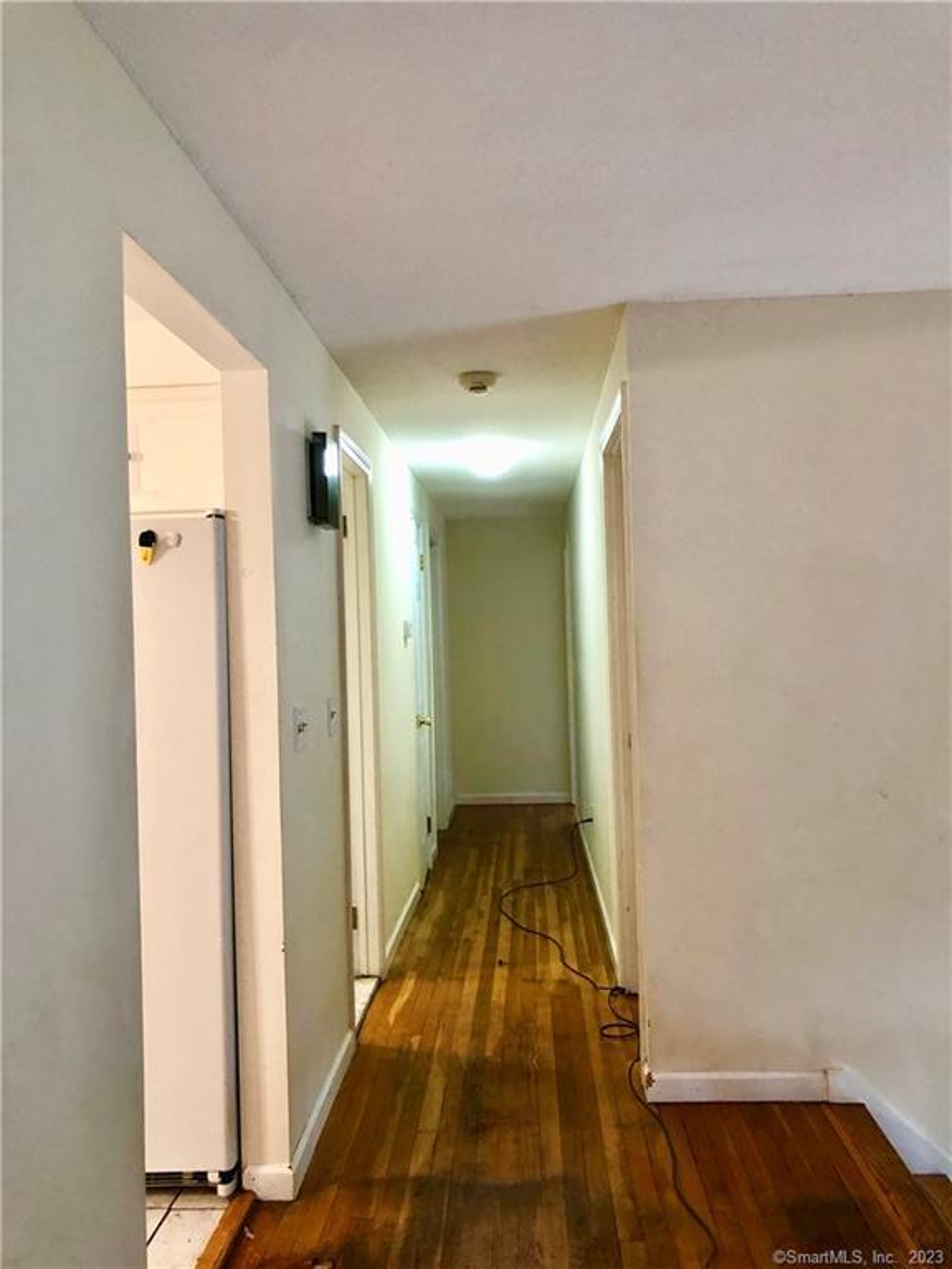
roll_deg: +1.2
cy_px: 634
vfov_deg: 63.4
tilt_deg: -0.4
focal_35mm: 28
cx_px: 476
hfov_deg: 49.7
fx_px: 1027
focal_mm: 3.99
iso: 80
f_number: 1.8
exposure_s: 1/15
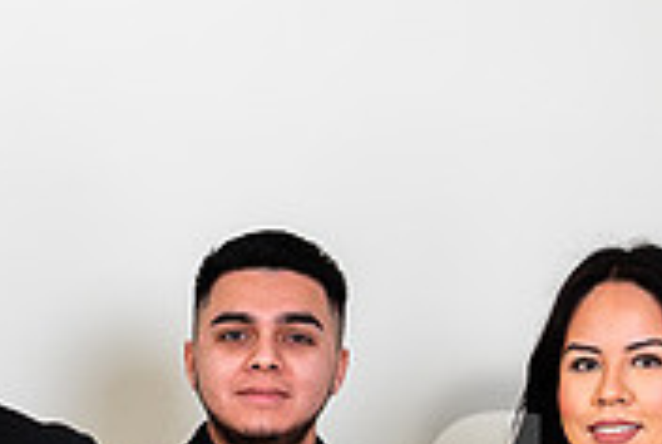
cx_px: -135
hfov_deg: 11.1
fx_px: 3334
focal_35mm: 181
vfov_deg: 7.5
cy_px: 626
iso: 200
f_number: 5.6
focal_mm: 55
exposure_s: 1/160
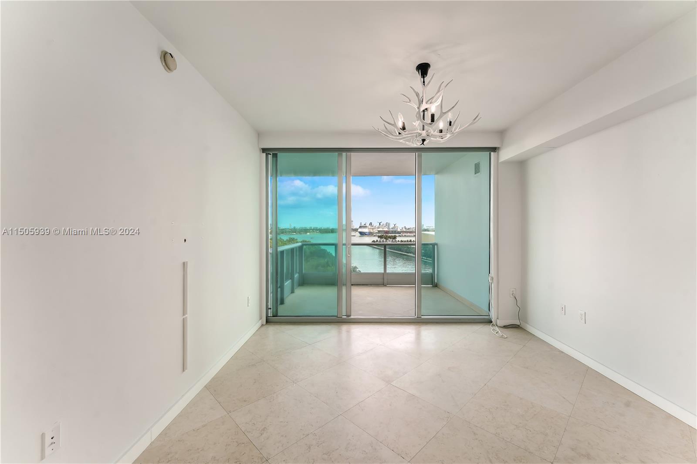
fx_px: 271
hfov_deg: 104.3
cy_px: 232
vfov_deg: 81.2
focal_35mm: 14
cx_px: 348
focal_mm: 14
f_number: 9
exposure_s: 1/80
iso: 200
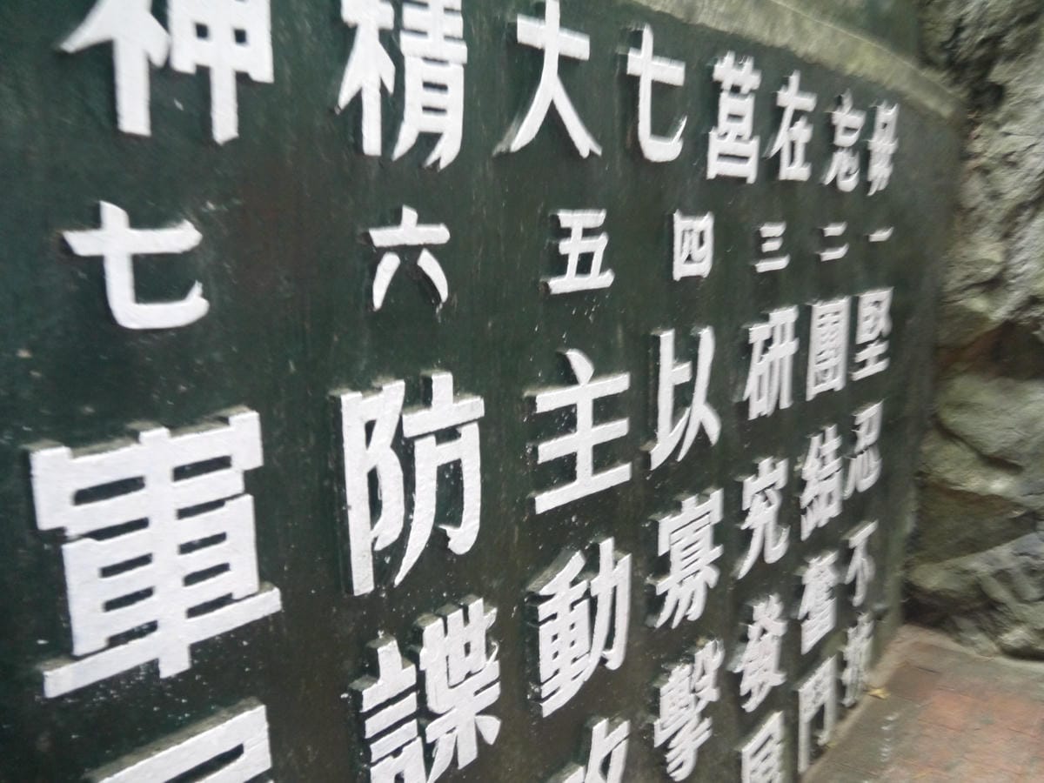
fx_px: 844
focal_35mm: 28
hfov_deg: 63.4
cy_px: 392
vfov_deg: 49.7
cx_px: 522
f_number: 3.5
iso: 1600
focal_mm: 14
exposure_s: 1/20
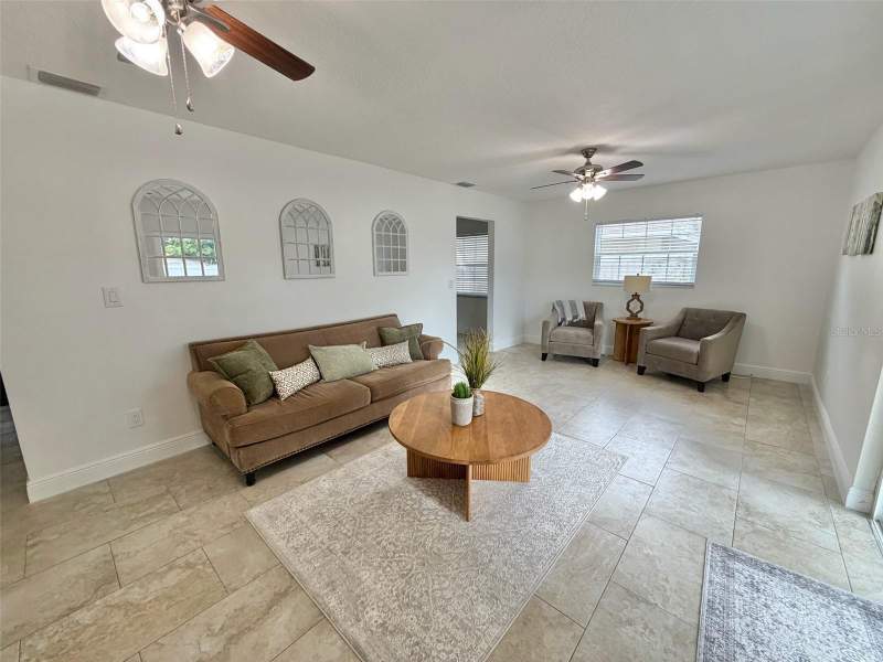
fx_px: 357
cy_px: 331
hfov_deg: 102.1
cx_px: 442
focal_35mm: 14
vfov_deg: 85.7
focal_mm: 2.22
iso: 200
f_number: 2.2
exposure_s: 1/120
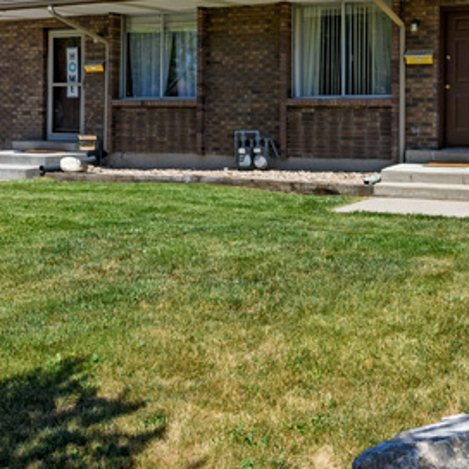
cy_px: 118
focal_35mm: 48
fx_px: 736
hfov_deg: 34.3
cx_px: 376
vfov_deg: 34.6
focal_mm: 24
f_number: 10
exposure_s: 1/800
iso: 400
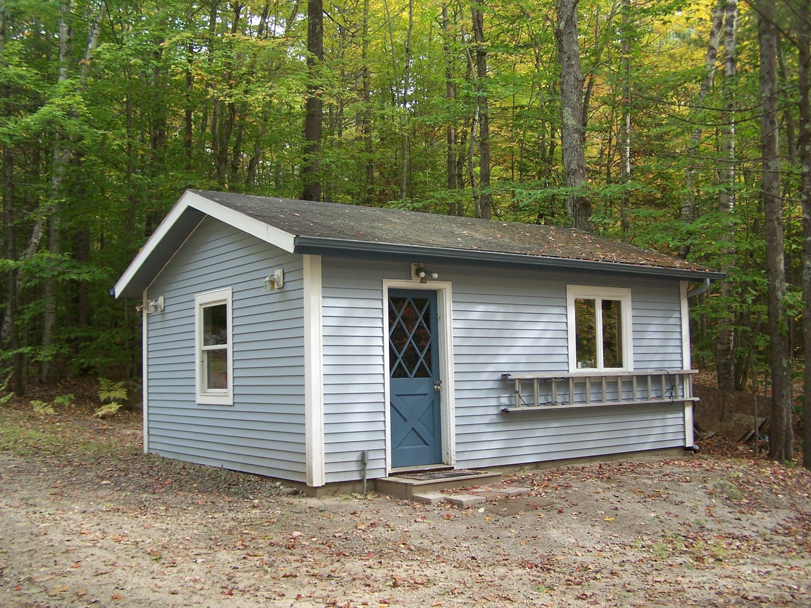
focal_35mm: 38
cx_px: 406
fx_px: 890
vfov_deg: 37.7
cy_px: 304
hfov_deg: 49.0
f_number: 2.8
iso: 80
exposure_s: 1/90
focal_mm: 6.3
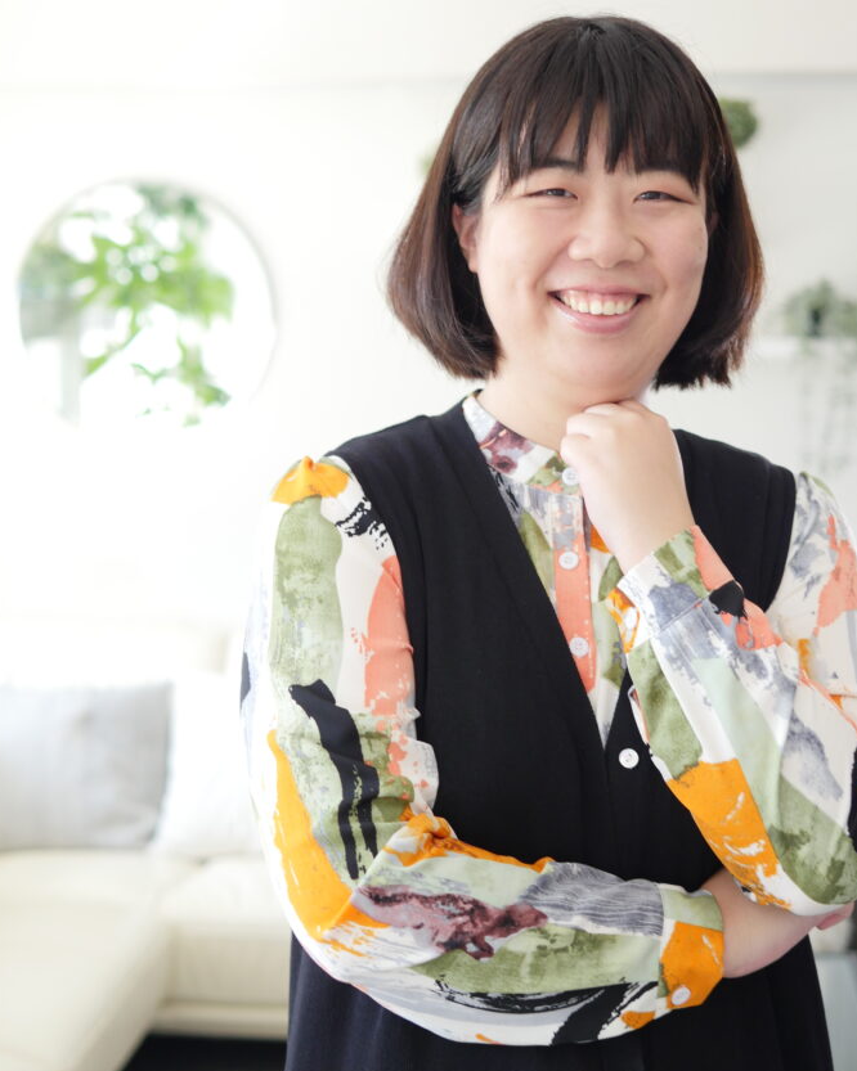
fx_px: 1903
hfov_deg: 25.4
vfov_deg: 31.4
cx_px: 423
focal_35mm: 60
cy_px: 463
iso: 400
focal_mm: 25
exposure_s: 1/125
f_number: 2
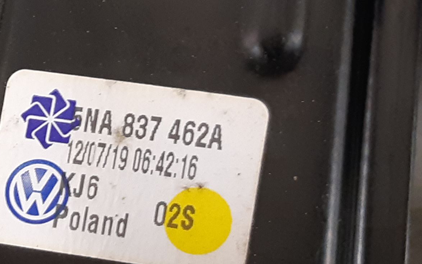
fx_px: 552
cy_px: 172
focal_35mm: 48
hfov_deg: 39.4
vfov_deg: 26.7
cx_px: 58
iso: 200
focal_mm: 3.93
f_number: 1.7
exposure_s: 1/33
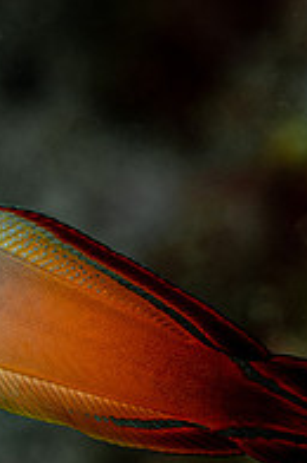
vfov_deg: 4.6
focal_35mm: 448
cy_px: 364
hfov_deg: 3.1
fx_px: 5751
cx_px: 97
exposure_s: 1/250
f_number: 13
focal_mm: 105
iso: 250
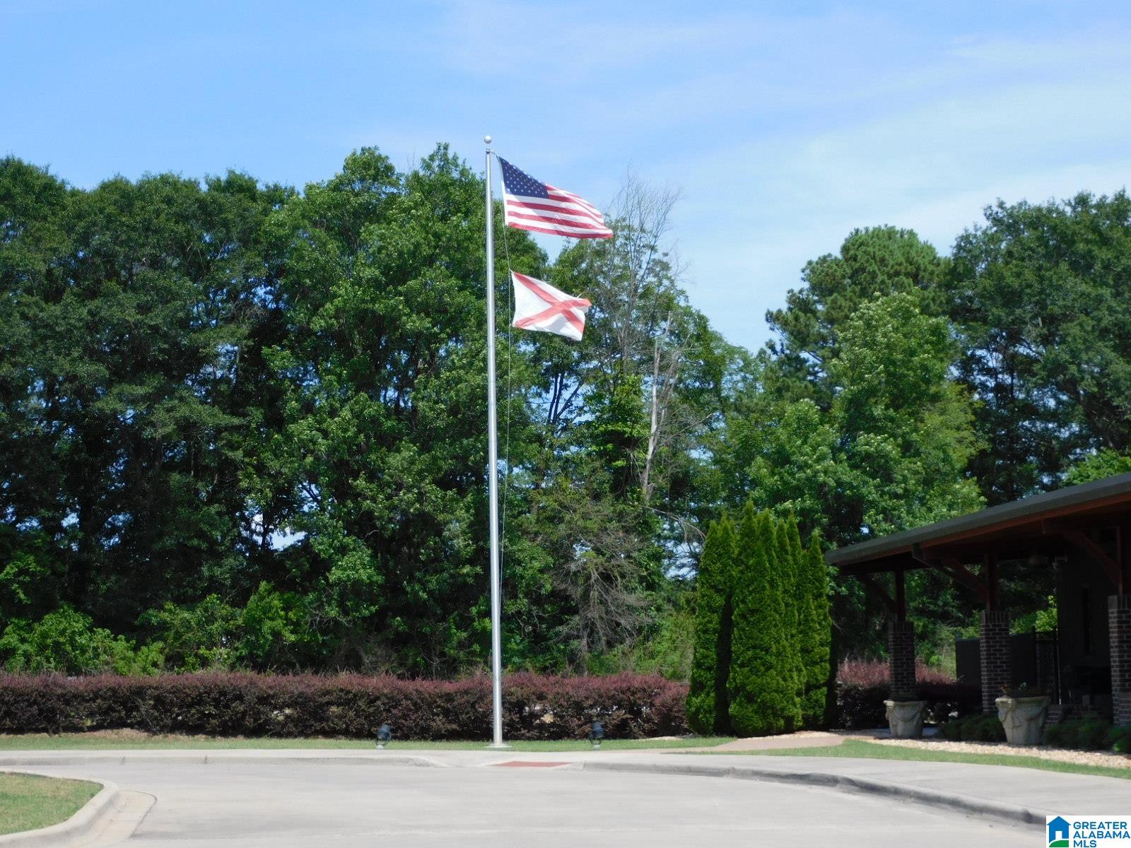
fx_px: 2777
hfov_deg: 23.0
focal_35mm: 85
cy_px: 424
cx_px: 566
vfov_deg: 17.4
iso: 125
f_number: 4.5
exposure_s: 1/640
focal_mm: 15.2
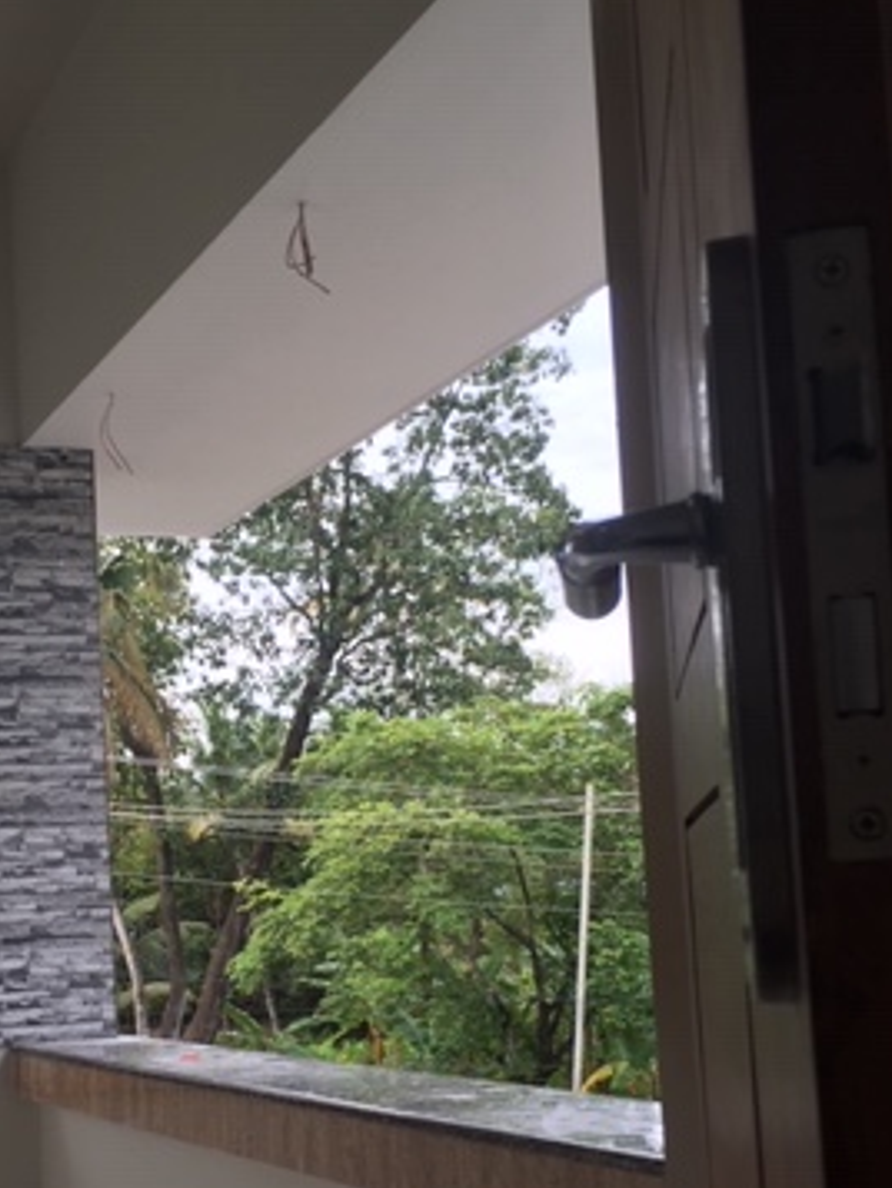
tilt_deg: +1.8
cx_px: 210
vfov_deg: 36.4
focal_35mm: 52
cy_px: 812
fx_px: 1786
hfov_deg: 27.6
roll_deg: +2.9
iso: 25
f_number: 2.2
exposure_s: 1/153
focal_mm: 4.15
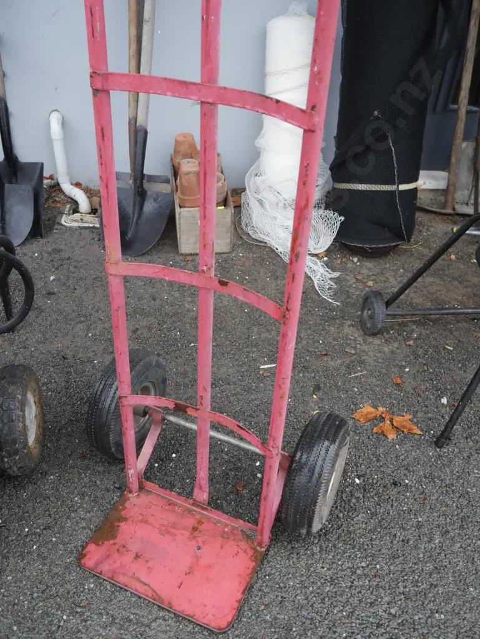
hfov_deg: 44.2
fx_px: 591
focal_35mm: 32
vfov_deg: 56.8
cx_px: 240
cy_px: 320
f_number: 3.6
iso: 320
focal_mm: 16
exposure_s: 1/60
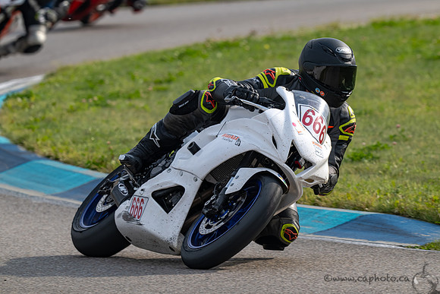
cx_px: 220
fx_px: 7335
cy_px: 147
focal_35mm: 600
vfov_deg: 2.3
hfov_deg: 3.4
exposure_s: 1/1250
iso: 640
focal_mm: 600
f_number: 10
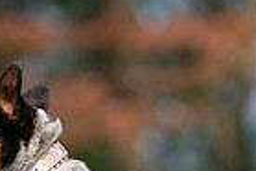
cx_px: 64
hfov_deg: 1.2
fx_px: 12742
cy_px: 304
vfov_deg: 0.8
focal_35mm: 1790
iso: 1250
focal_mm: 430
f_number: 6.3
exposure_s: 1/4000
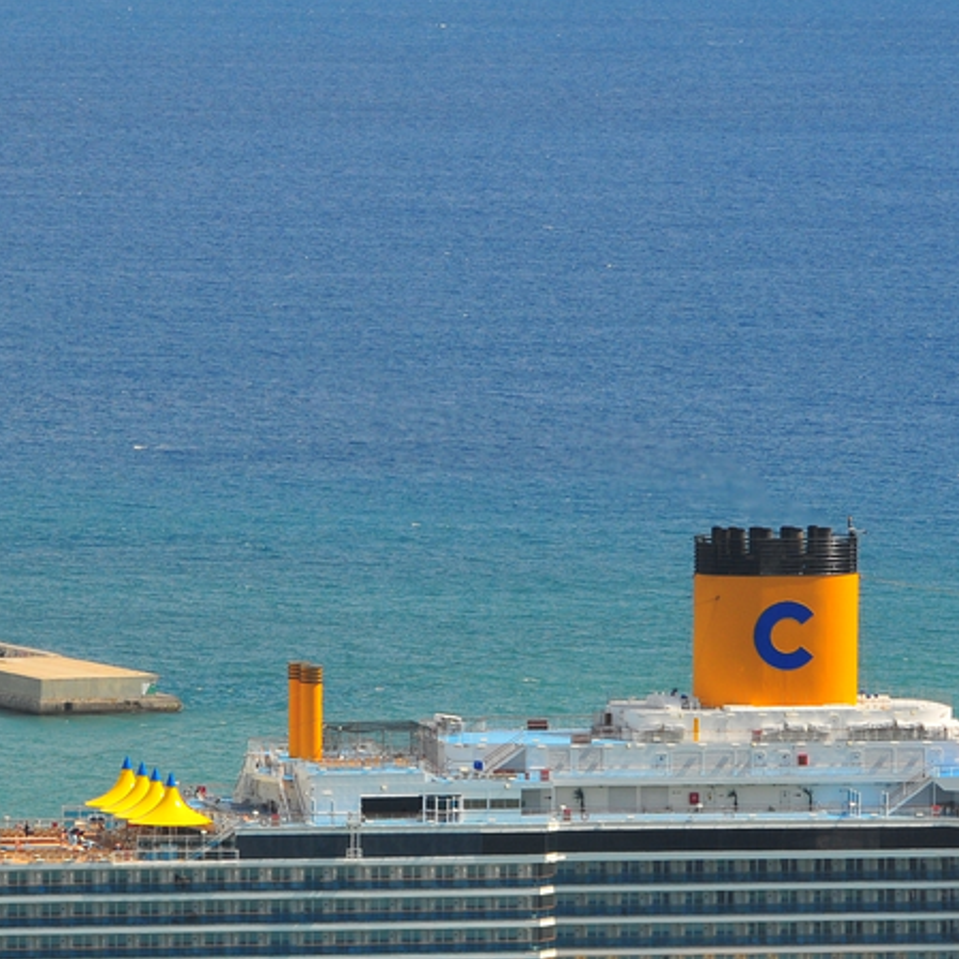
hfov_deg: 4.6
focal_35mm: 381
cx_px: 519
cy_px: 576
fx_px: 11942
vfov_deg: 4.6
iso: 200
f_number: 14
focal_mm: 112
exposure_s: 1/250
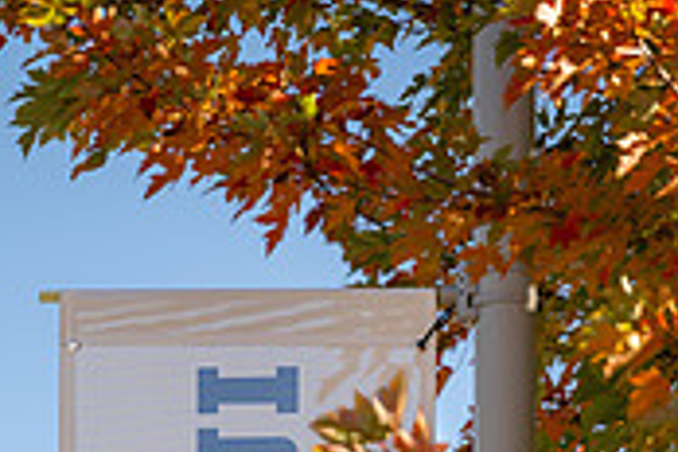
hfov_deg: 3.1
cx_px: 238
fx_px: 12542
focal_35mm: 666
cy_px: 692
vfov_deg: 2.1
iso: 100
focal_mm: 200
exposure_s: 1/1000
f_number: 2.8
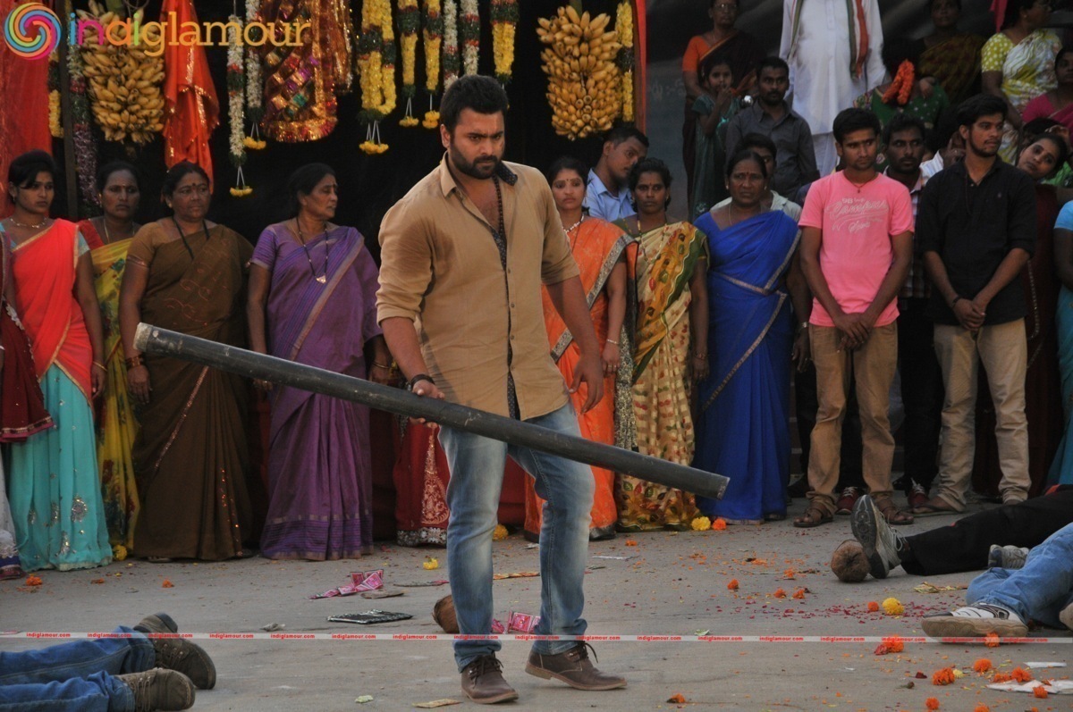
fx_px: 3796
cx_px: 536
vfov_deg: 10.7
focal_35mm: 128
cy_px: 356
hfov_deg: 16.1
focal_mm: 85
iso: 640
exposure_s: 1/200
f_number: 5.6
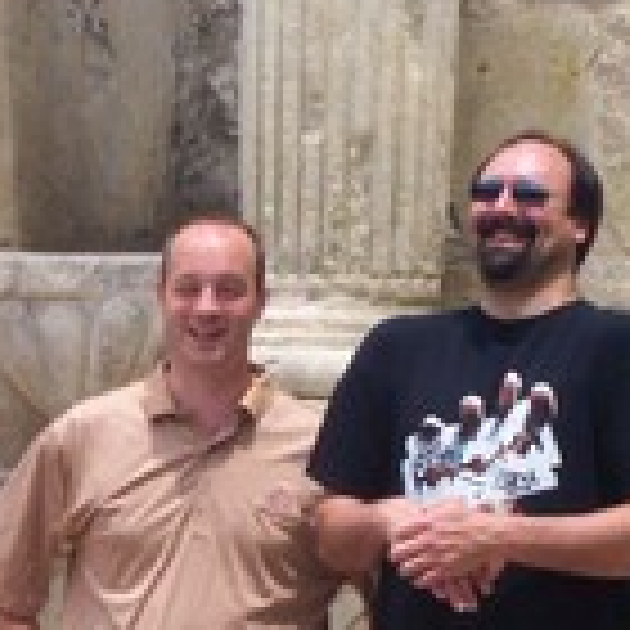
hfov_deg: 6.9
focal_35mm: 254
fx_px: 5230
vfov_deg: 6.9
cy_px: 342
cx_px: 212
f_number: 13
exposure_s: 1/90
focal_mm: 21.2
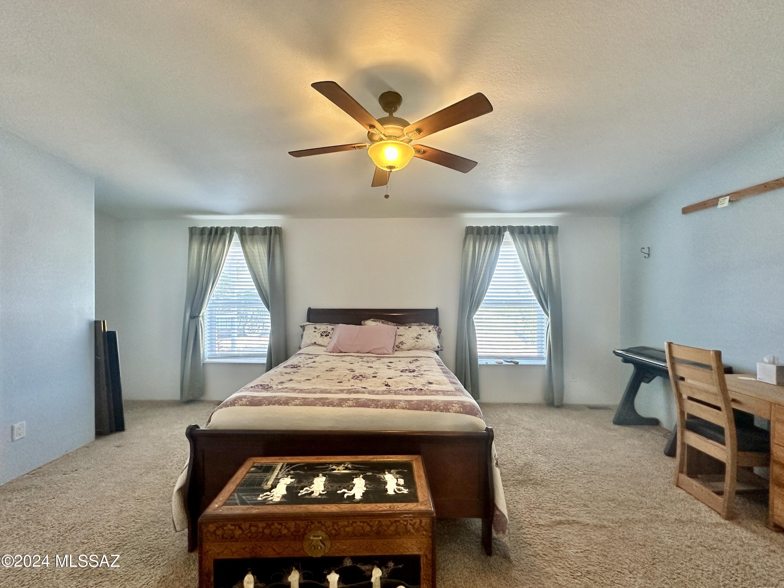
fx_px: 317
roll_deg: +0.0
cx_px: 392
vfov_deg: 85.7
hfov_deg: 102.1
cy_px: 294
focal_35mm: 14
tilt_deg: +1.7
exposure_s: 1/120
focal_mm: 2.22
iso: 250
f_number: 2.2
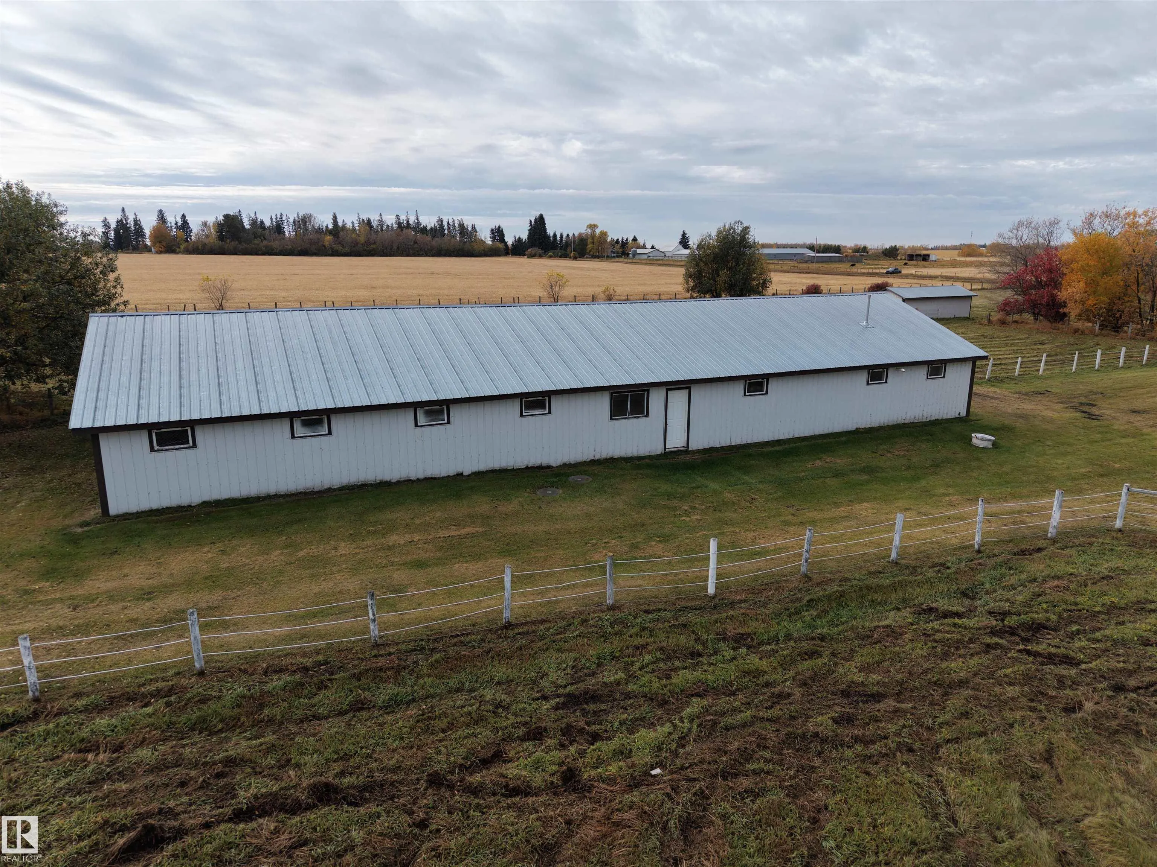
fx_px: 802
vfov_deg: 56.8
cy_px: 434
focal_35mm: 24
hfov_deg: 71.6
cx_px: 578
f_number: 1.8
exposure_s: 1/1000
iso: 100
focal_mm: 8.67
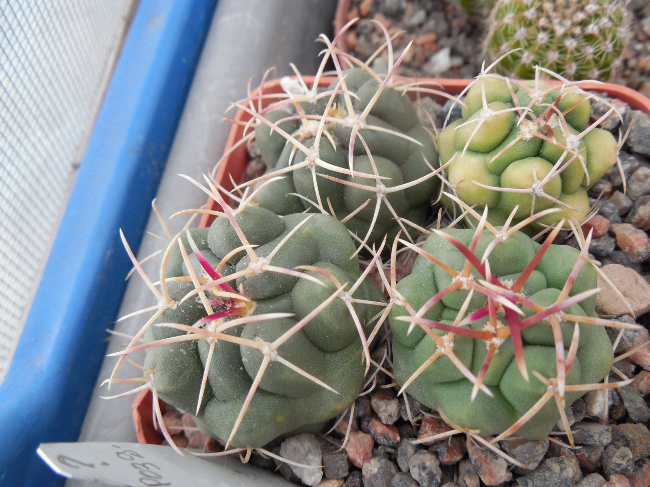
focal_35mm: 31
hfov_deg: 58.4
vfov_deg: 45.4
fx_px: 582
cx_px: 325
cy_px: 244
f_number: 3.6
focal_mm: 5.6
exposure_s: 1/60
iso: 125
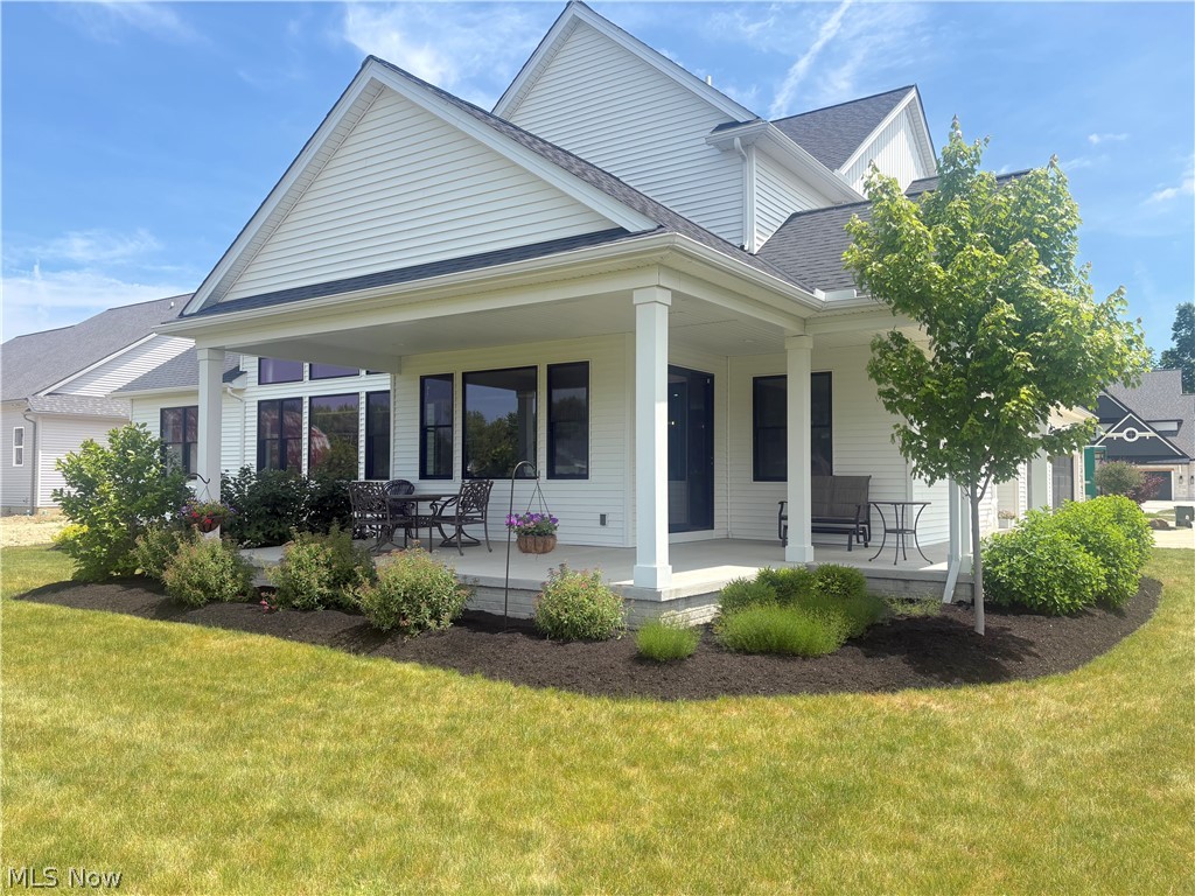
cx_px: 598
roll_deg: +0.0
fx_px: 898
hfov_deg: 67.3
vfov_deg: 53.1
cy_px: 448
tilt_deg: +2.6
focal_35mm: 26
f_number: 1.6
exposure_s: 1/2283
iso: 50
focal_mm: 5.96
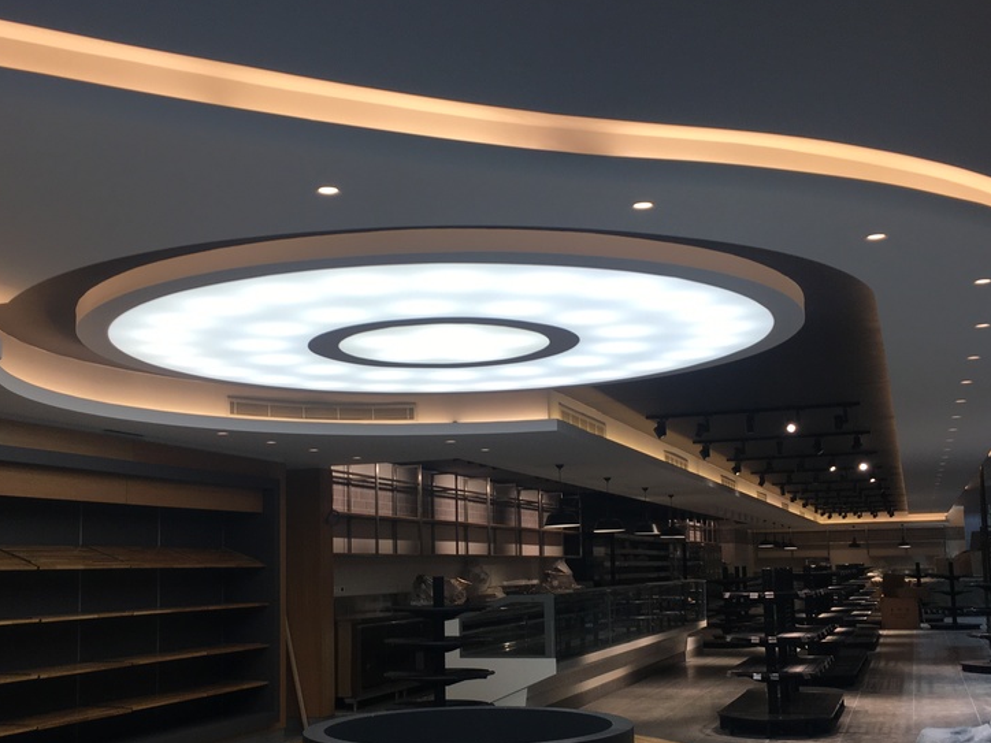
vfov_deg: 35.0
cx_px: 475
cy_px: 442
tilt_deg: +6.3
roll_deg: +1.6
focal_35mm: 41
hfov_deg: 45.8
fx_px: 1174
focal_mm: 4.15
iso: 32
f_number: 2.2
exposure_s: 1/100
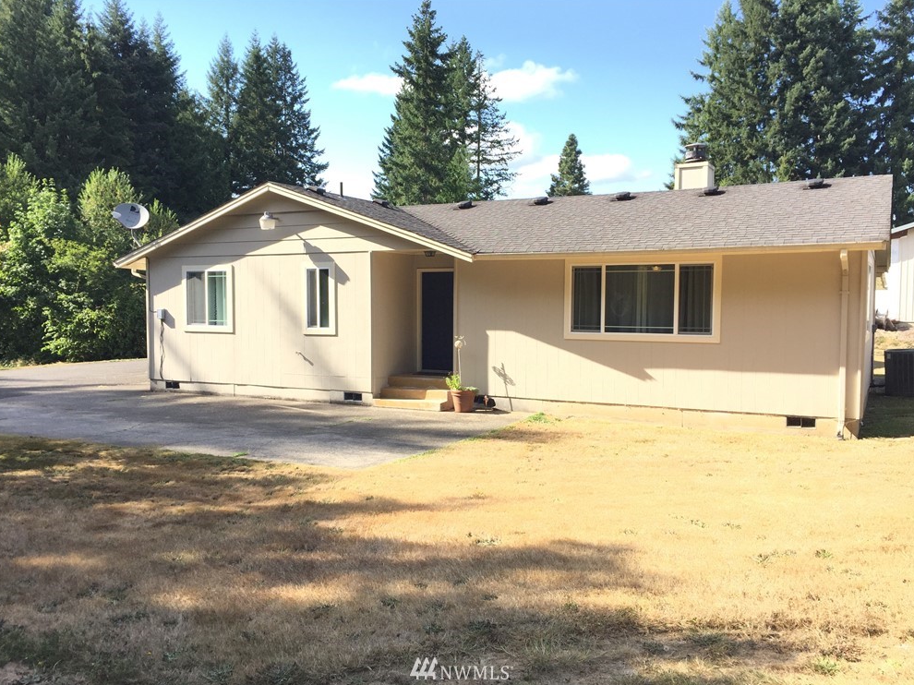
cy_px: 349
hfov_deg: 60.0
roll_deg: -0.7
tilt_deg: -3.6
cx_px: 462
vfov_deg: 46.8
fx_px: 792
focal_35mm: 30
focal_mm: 4.15
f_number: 2.2
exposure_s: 1/719
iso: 32
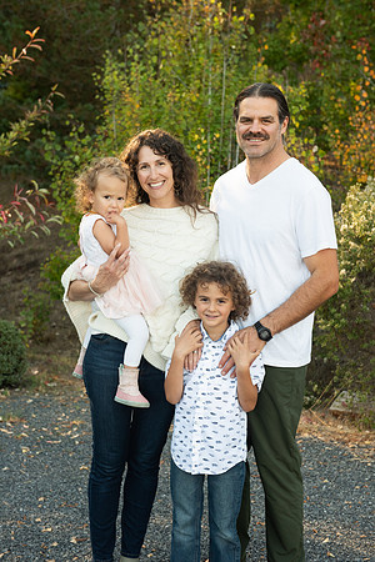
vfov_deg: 33.4
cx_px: 188
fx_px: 937
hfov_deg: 22.6
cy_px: 281
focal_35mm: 60
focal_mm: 60
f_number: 4.5
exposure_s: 1/400
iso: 640
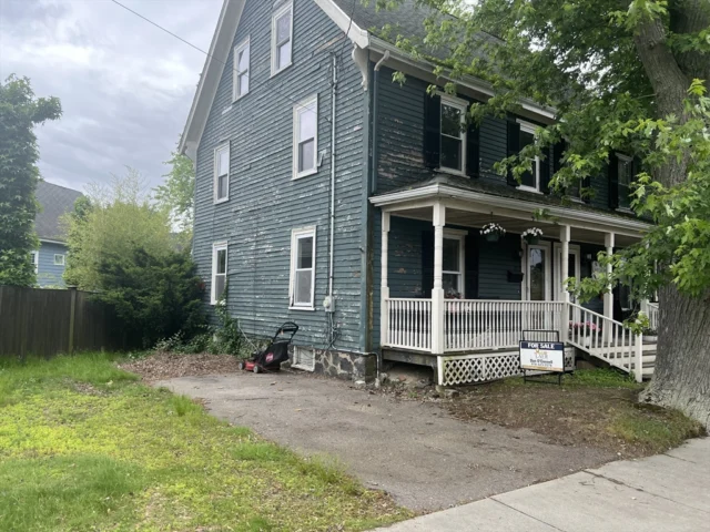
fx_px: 533
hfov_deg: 67.3
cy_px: 266
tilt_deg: +2.3
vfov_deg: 53.1
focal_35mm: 26
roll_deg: -0.5
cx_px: 355
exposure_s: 1/1159
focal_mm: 5.7
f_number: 1.5
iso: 50
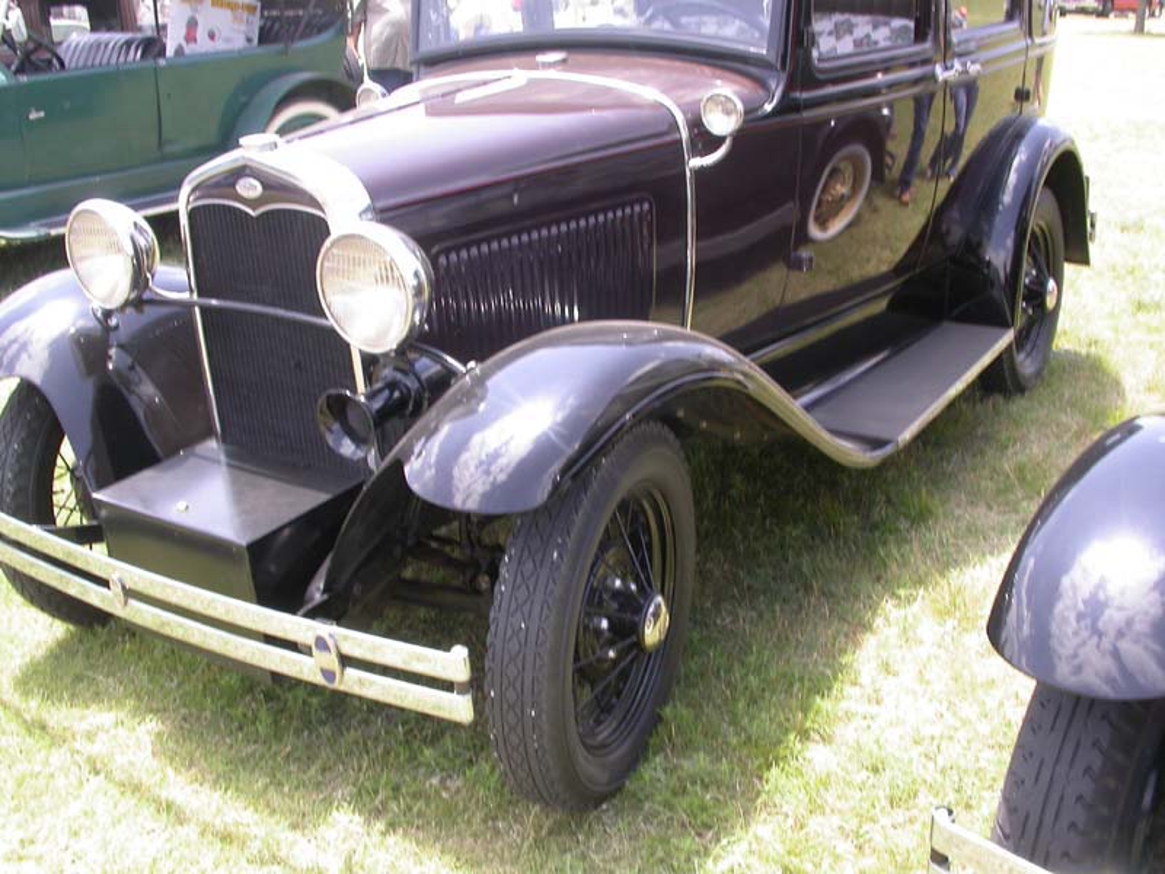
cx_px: 582
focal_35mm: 38
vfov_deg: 37.7
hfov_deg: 49.0
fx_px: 1279
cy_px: 437
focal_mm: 7.85
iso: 100
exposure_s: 1/125
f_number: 4.7
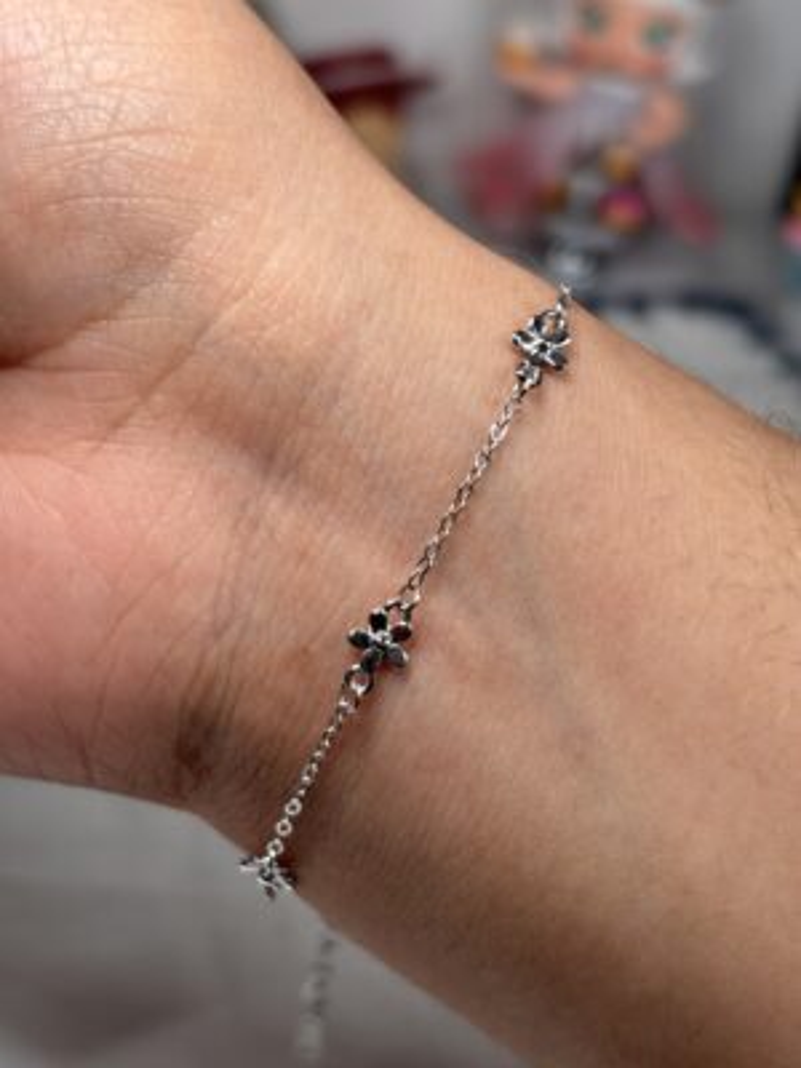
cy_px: 534
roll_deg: -11.6
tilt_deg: -32.5
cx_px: 400
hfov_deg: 28.0
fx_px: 1604
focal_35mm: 52
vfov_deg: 36.8
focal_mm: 5.96
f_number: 1.6
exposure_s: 1/201
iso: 32
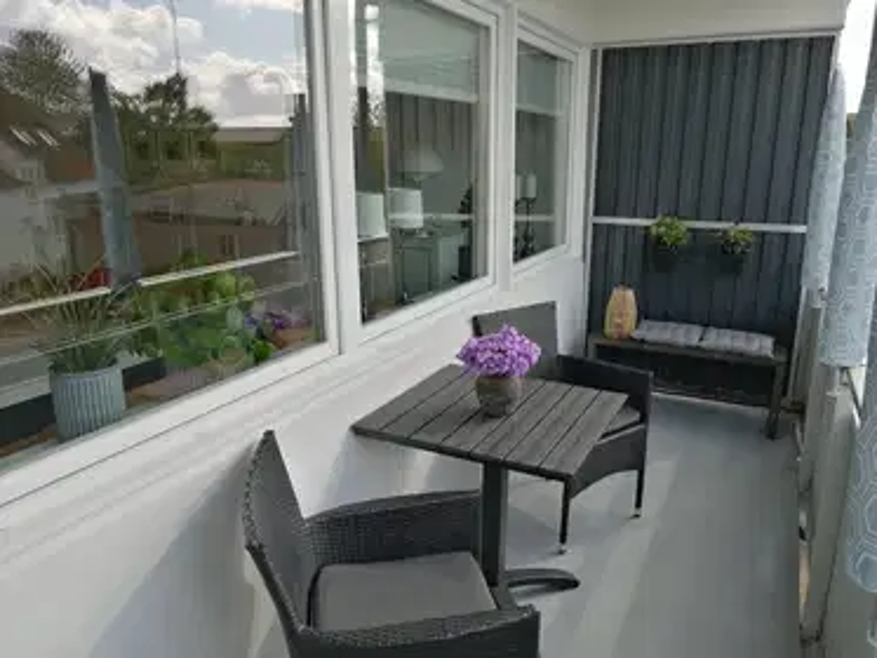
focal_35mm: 27
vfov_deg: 51.4
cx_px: 438
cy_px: 329
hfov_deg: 65.3
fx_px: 684
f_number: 1.8
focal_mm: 3.95
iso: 50
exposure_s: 1/566
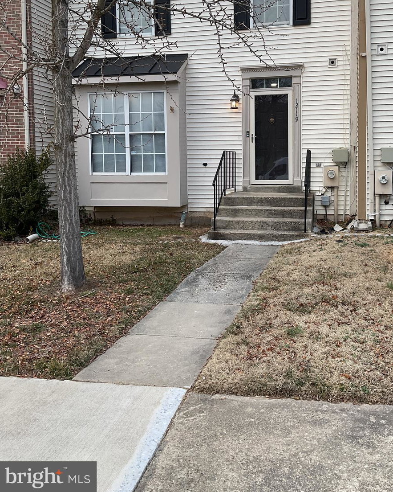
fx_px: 509
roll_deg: +2.1
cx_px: 226
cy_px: 190
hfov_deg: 42.1
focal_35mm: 35
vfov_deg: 51.1
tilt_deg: -3.4
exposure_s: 1/186
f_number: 1.8
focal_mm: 3
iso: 16
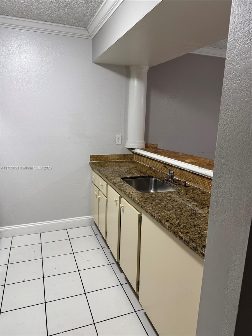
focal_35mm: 24
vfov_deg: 71.6
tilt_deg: -11.6
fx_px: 233
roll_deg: -1.5
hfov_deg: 56.8
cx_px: 126
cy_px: 168
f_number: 1.78
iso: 125
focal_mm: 6.76
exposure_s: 1/60
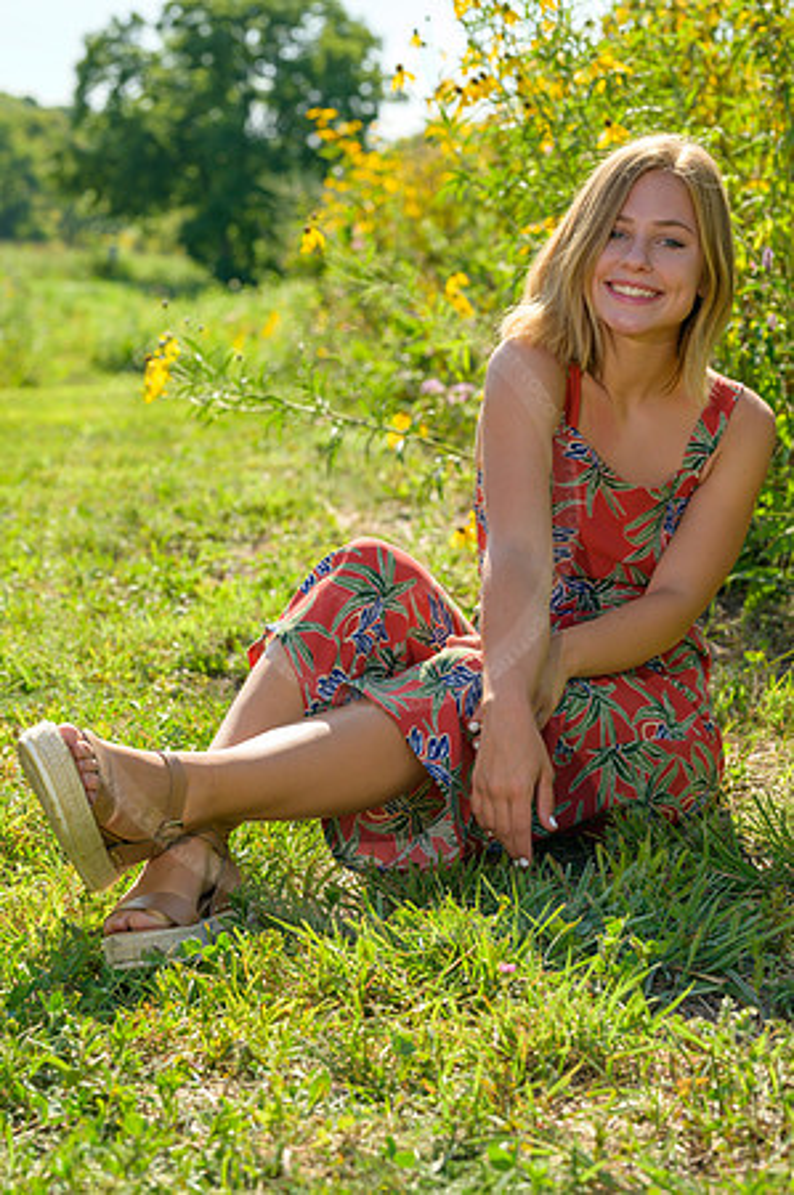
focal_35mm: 85
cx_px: 397
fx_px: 2818
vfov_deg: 23.9
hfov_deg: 16.0
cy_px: 598
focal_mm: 85
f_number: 5.6
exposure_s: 1/800
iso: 100
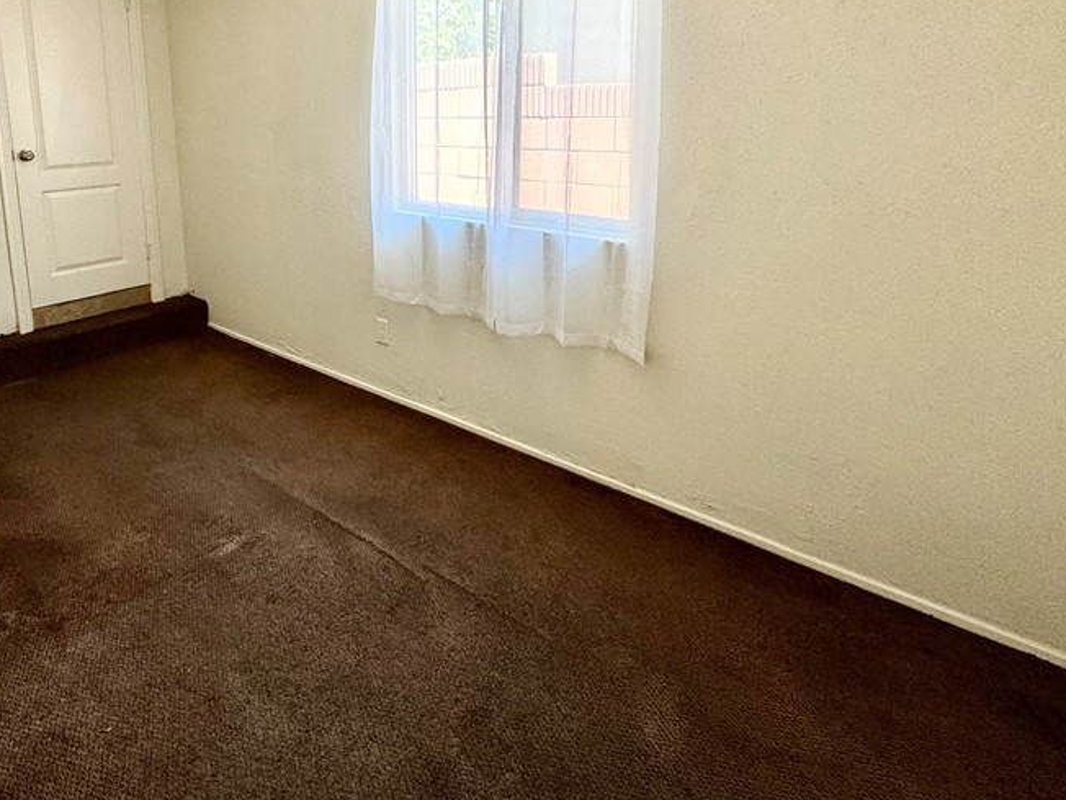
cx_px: 397
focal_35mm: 22
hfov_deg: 75.0
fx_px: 677
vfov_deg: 58.4
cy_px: 216
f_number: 2.2
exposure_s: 1/120
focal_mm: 2.22
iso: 125
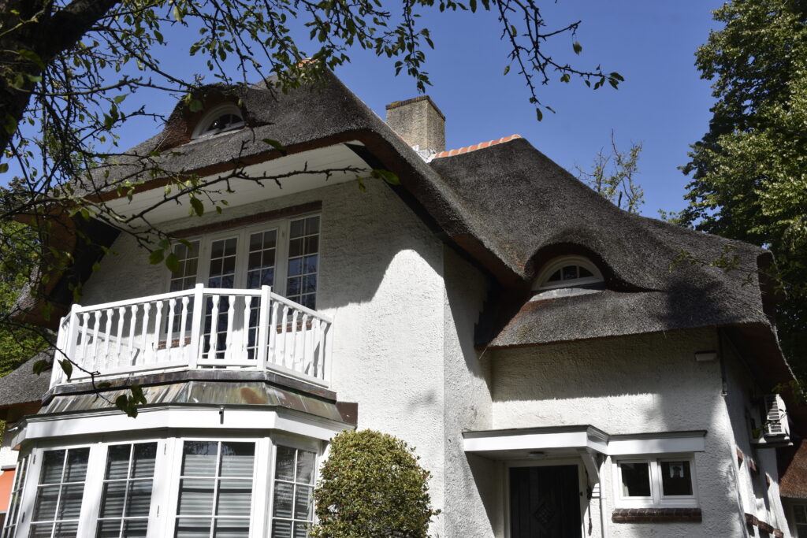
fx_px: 874
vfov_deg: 34.2
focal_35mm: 39
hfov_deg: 49.5
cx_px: 404
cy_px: 269
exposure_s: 1/500
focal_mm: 26
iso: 160
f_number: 8
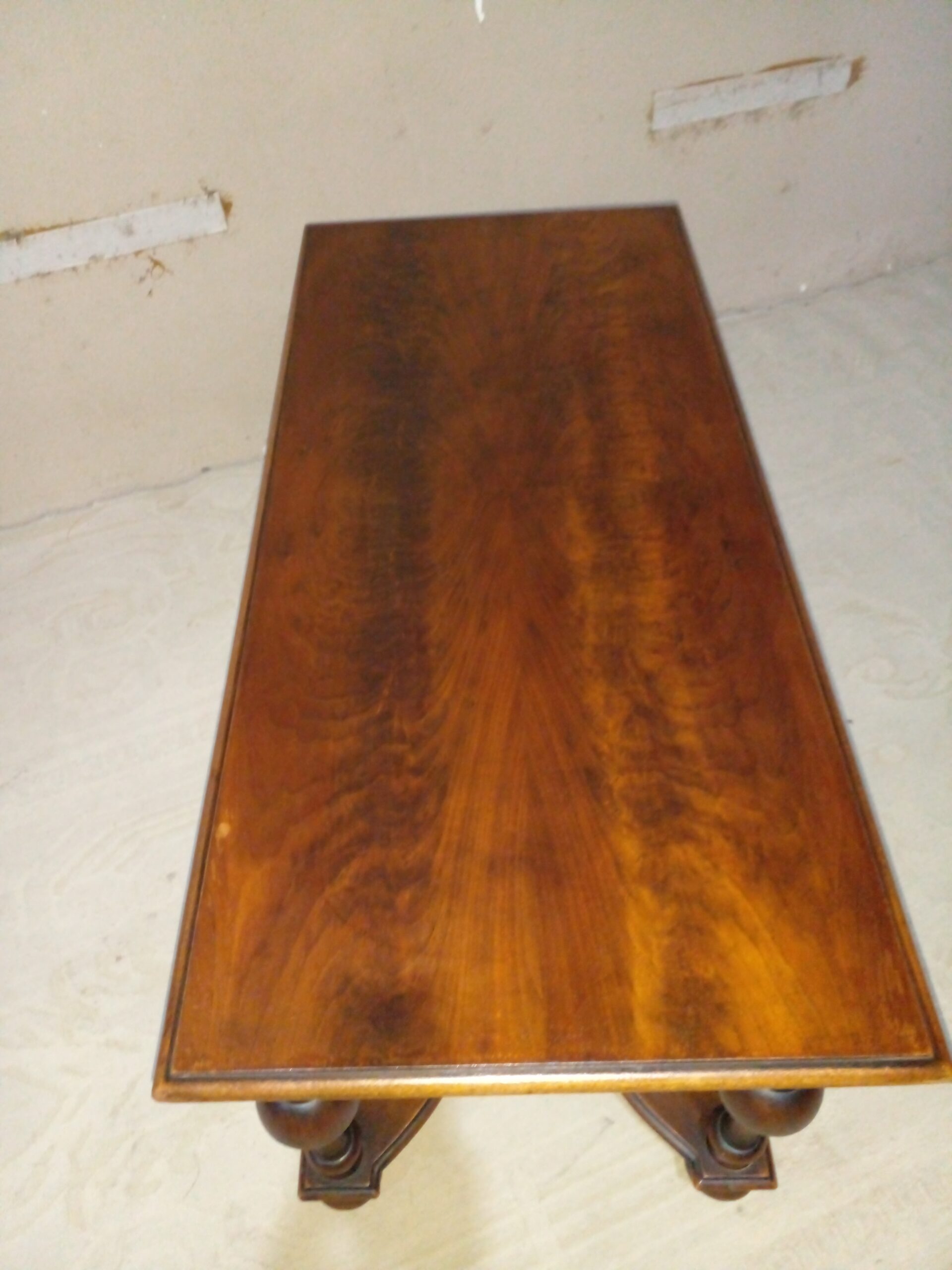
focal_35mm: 27
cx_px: 476
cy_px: 635
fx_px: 990
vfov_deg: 65.3
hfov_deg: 51.4
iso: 500
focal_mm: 3.6
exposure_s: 1/20
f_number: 1.9
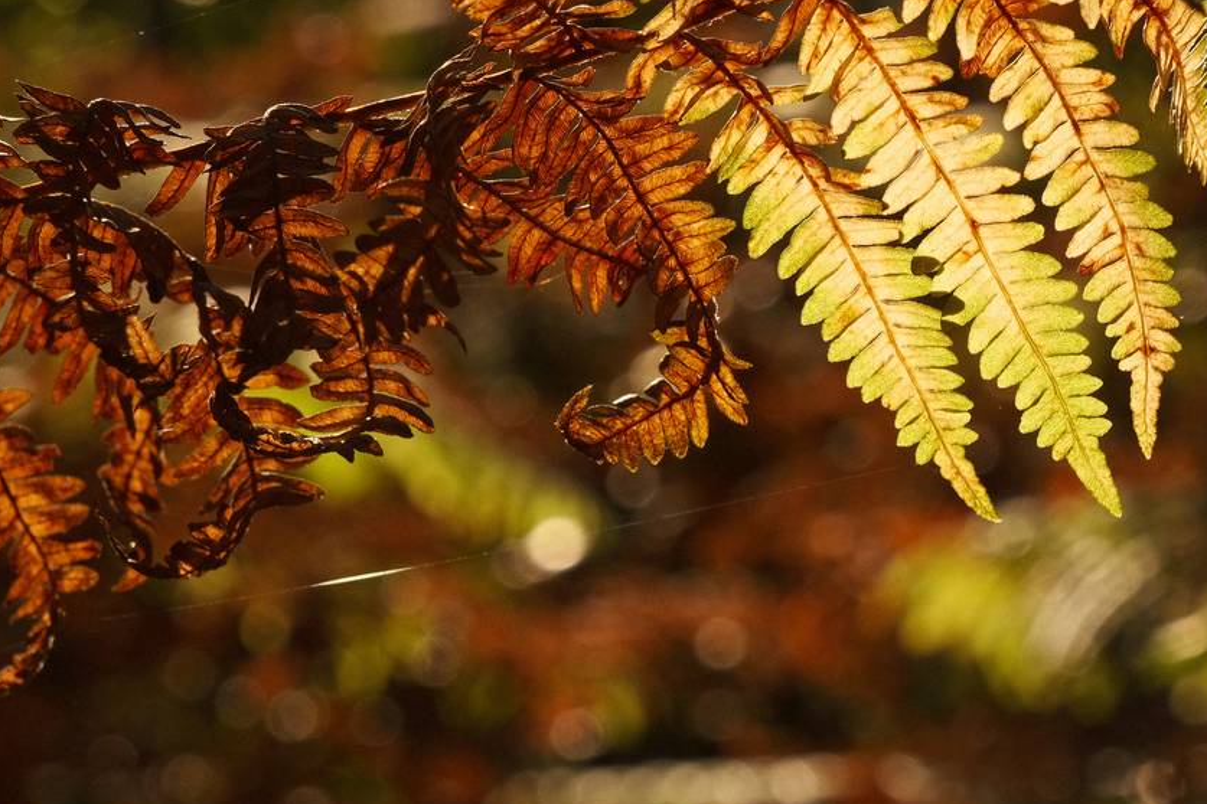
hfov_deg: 13.5
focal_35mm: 151
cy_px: 164
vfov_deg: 9.1
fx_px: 5062
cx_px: 1080
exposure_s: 1/600
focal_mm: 52.4
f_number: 8
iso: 640
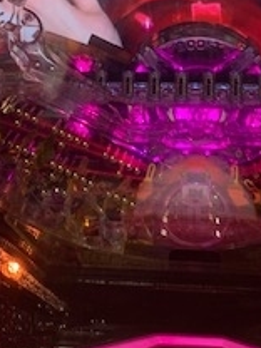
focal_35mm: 80
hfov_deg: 18.4
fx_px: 804
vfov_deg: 24.0
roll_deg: +1.5
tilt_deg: -14.7
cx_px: 115
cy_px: 65
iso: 80
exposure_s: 1/121
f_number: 1.8
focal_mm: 4.25
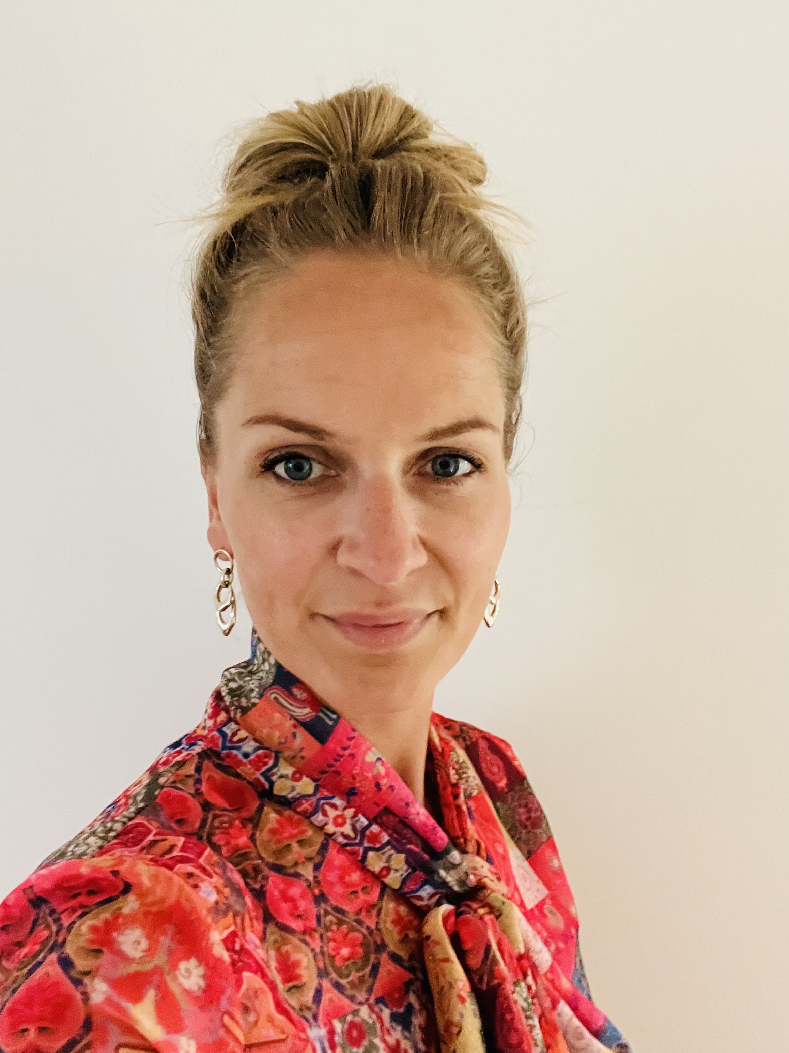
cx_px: 394
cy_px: 526
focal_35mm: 30
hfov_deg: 46.8
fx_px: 912
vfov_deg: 60.0
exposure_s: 1/16
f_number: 2.2
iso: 800
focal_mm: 2.71
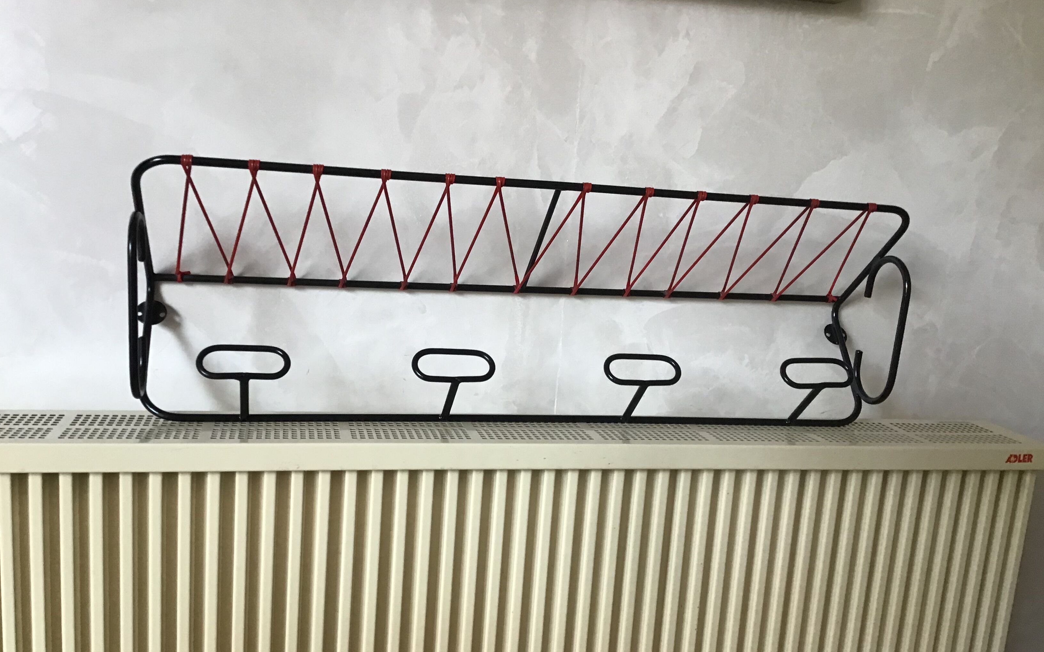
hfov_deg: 58.1
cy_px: 374
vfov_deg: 38.2
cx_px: 523
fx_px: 939
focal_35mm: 33
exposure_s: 1/33
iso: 50
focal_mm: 3.3
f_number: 2.4
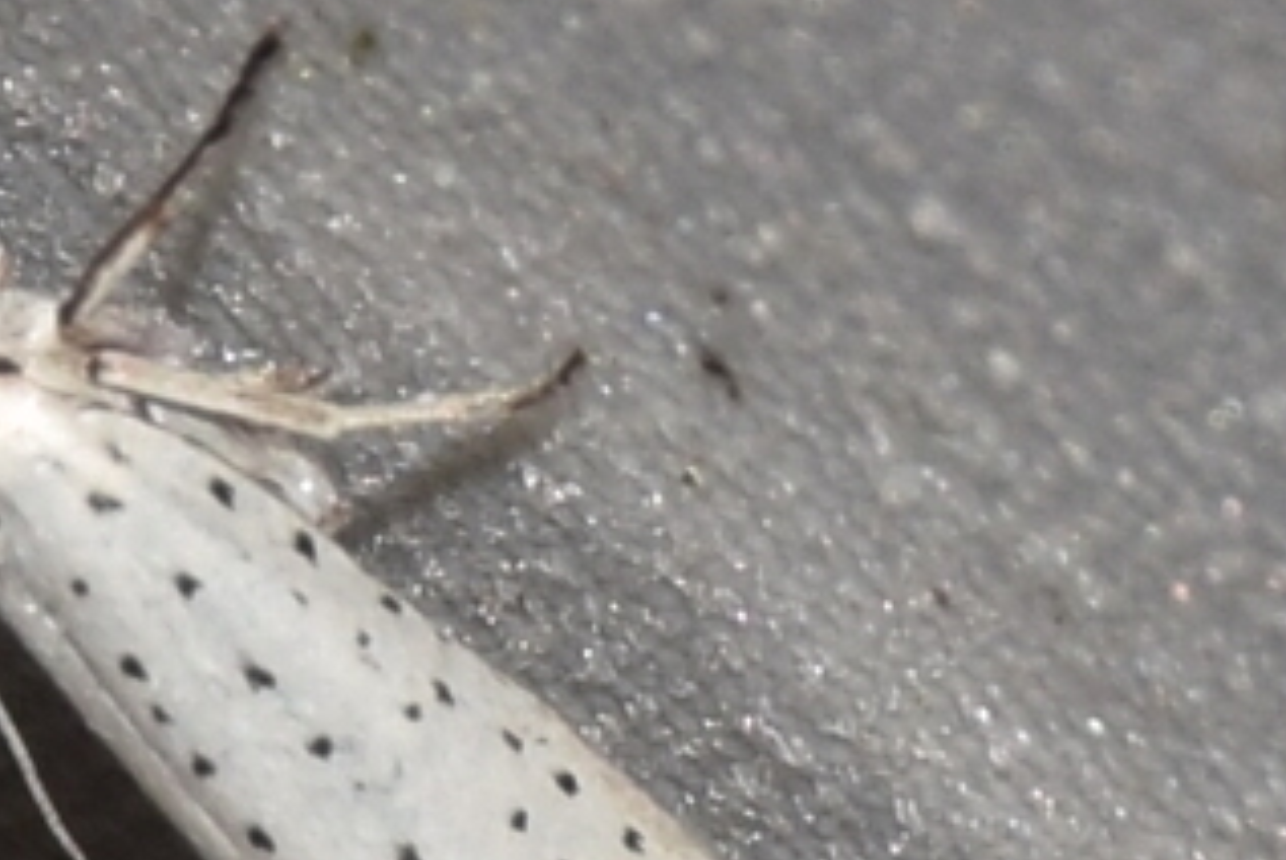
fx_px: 22668
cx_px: 310
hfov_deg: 3.2
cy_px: 844
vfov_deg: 2.2
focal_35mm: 634
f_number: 13
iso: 100
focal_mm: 140
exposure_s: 1/160
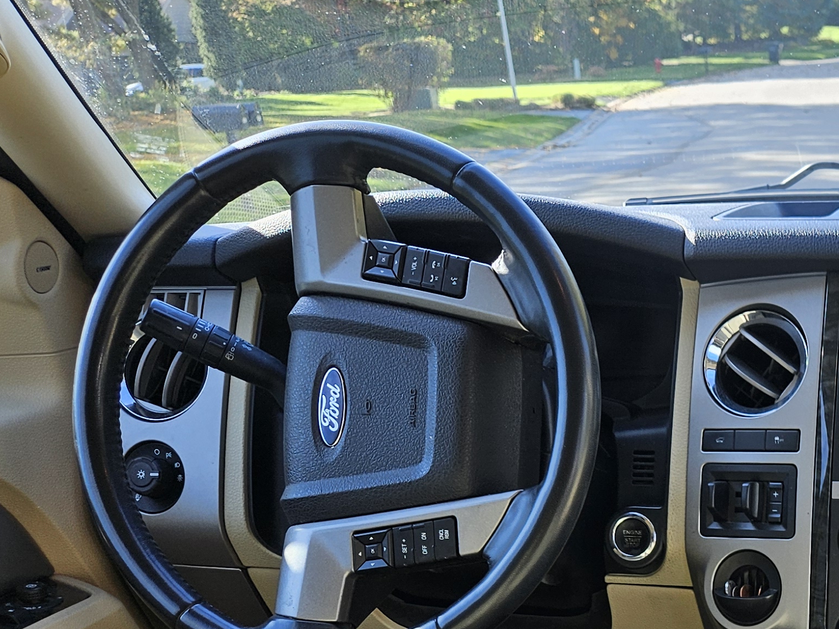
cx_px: 944
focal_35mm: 60
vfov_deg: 23.0
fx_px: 1454
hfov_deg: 28.9
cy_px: 694
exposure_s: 1/141
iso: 25
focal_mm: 5.4
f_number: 1.8
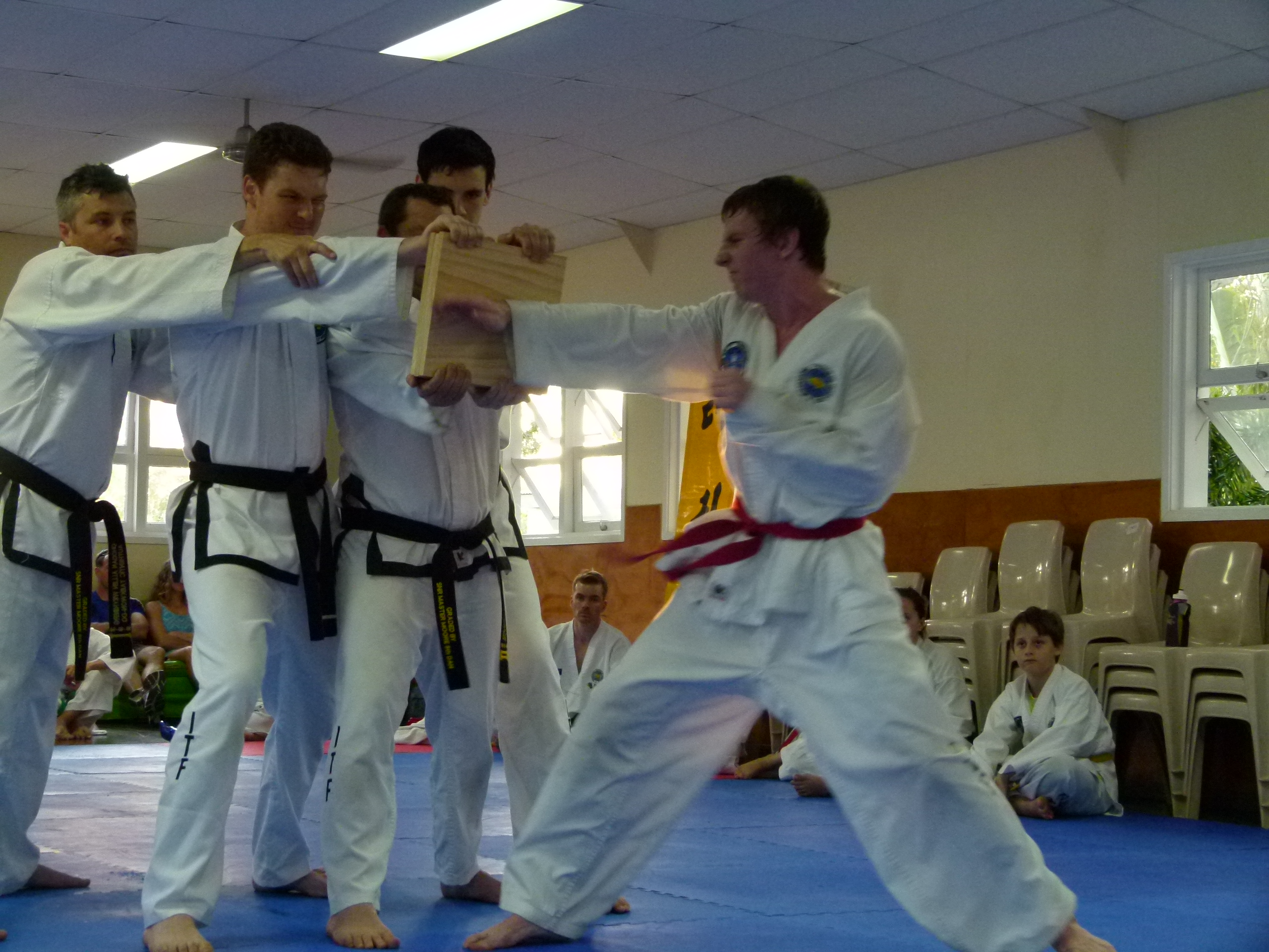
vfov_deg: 21.9
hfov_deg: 29.0
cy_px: 476
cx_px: 634
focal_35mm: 67
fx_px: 2456
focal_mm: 12.1
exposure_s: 1/40
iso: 400
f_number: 3.3
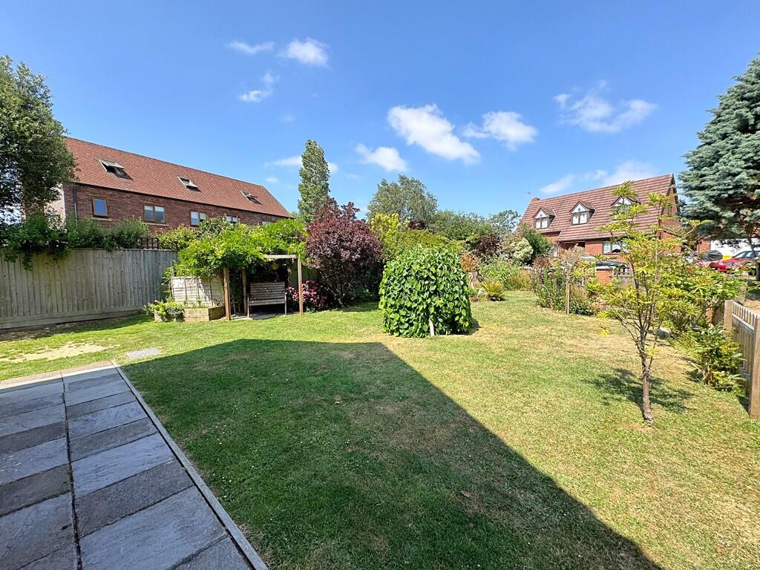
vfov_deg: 85.7
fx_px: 307
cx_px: 380
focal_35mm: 14
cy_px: 285
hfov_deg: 102.1
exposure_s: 1/1034
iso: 50
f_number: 2.2
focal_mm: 2.22
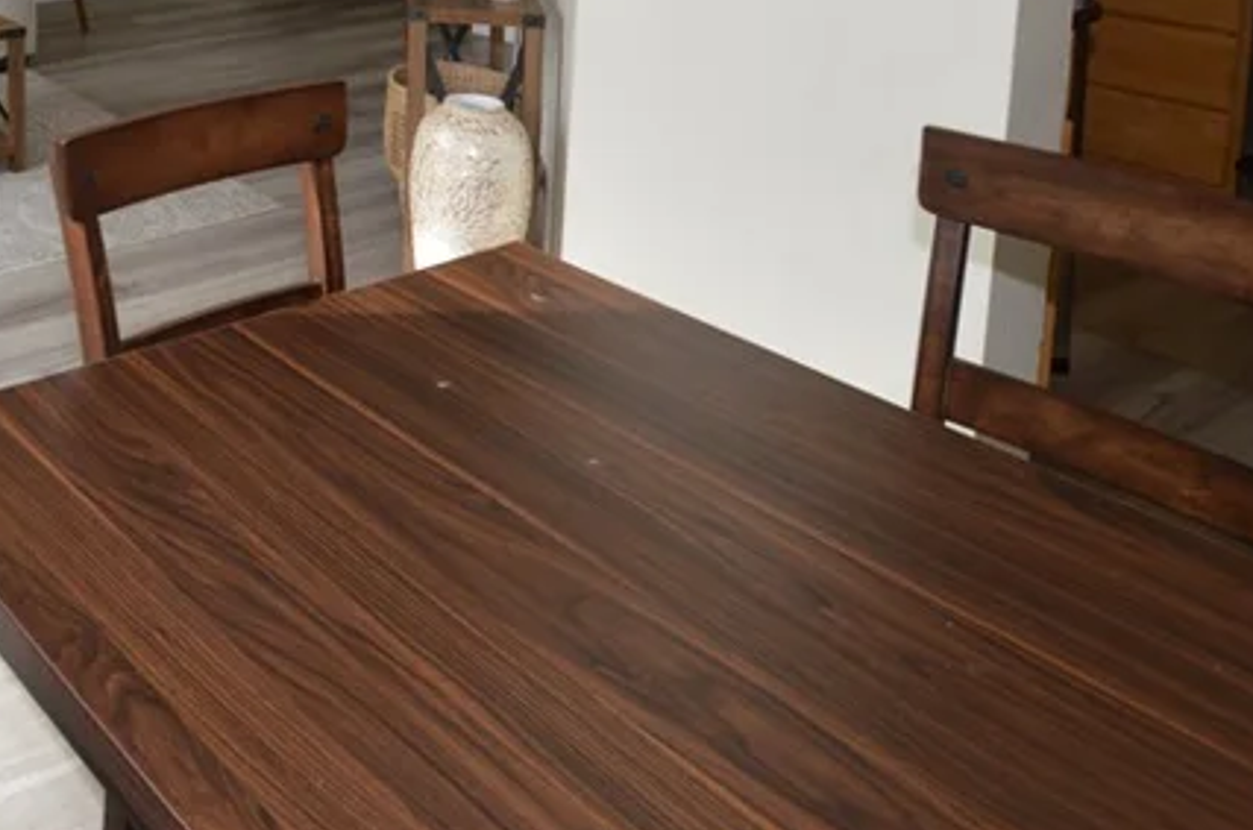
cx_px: -32
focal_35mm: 36
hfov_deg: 44.3
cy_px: -158
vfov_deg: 31.1
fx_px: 1251
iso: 140
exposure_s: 1/125
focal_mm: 10
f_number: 5.6
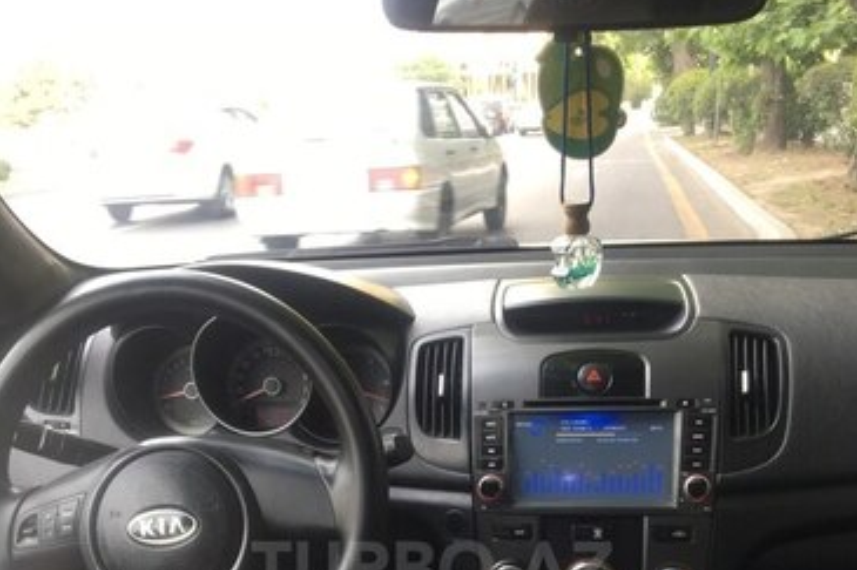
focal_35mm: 41
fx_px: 976
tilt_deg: -25.7
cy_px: 568
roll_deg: +3.3
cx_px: 432
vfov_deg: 30.4
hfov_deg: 47.4
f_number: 2.2
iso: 32
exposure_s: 1/50
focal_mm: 4.15
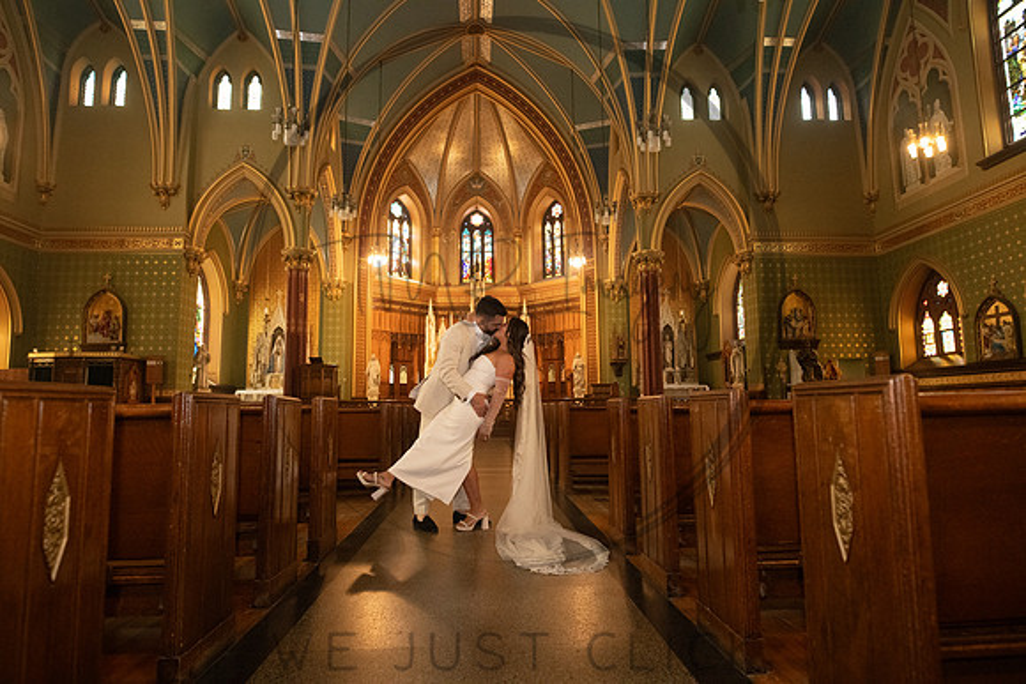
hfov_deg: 84.0
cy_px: 342
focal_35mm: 20
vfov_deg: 62.0
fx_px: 570
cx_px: 513
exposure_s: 1/160
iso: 6400
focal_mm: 20
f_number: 3.5
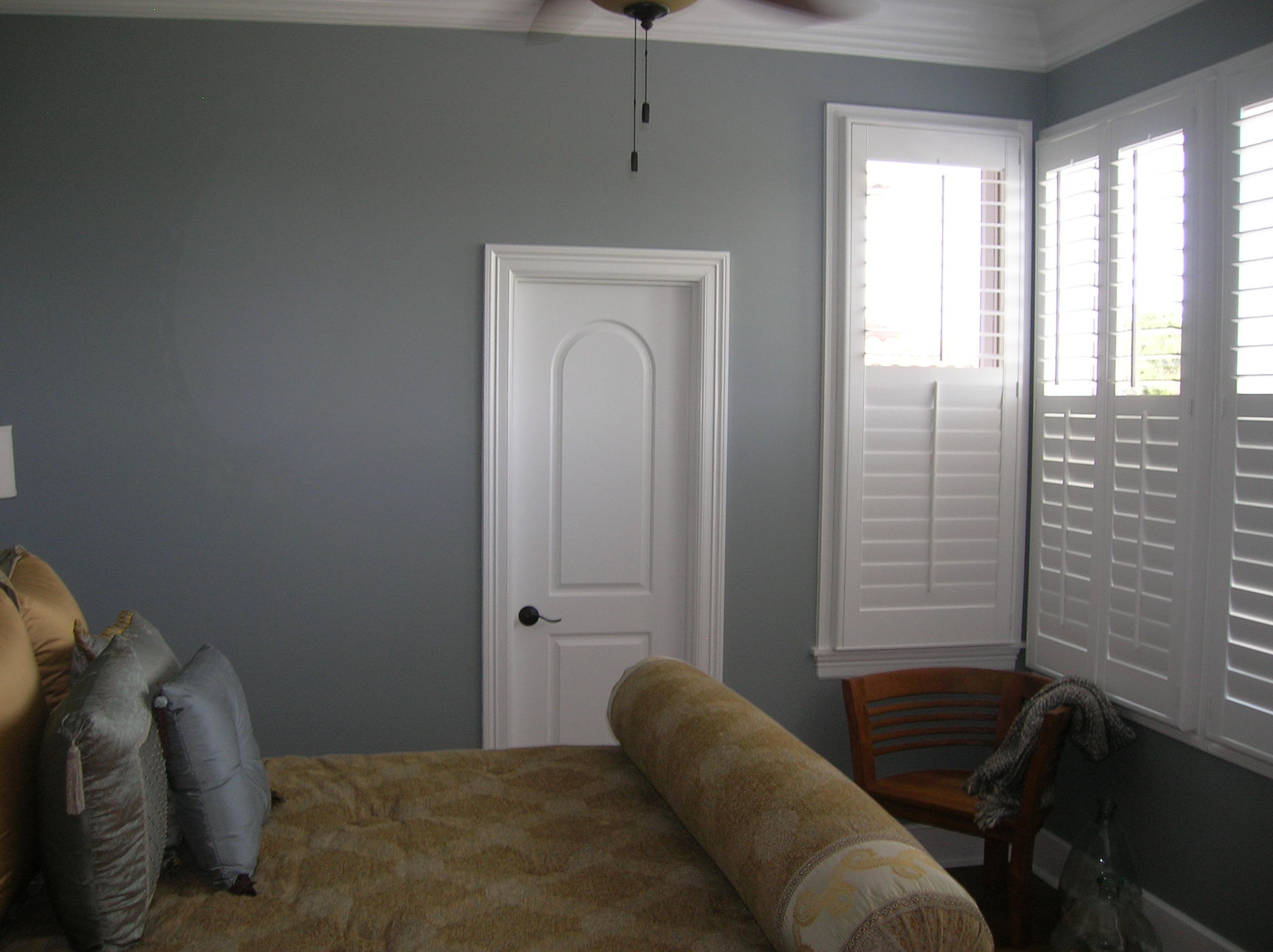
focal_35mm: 34
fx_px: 1249
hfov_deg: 54.0
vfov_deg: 41.7
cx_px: 636
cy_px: 476
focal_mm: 5.7
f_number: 2.9
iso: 50
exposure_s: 1/43.7
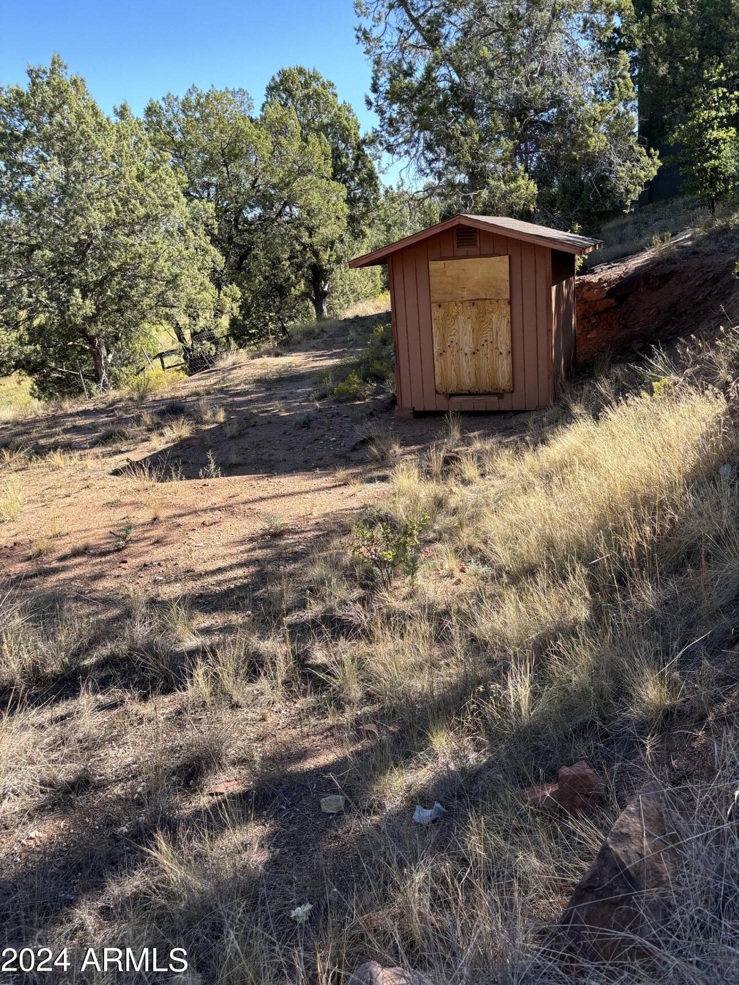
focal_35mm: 30
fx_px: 854
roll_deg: +2.5
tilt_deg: -14.0
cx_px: 424
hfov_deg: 46.7
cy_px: 444
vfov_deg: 59.8
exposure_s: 1/662
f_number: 1.6
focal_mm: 5.96
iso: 50
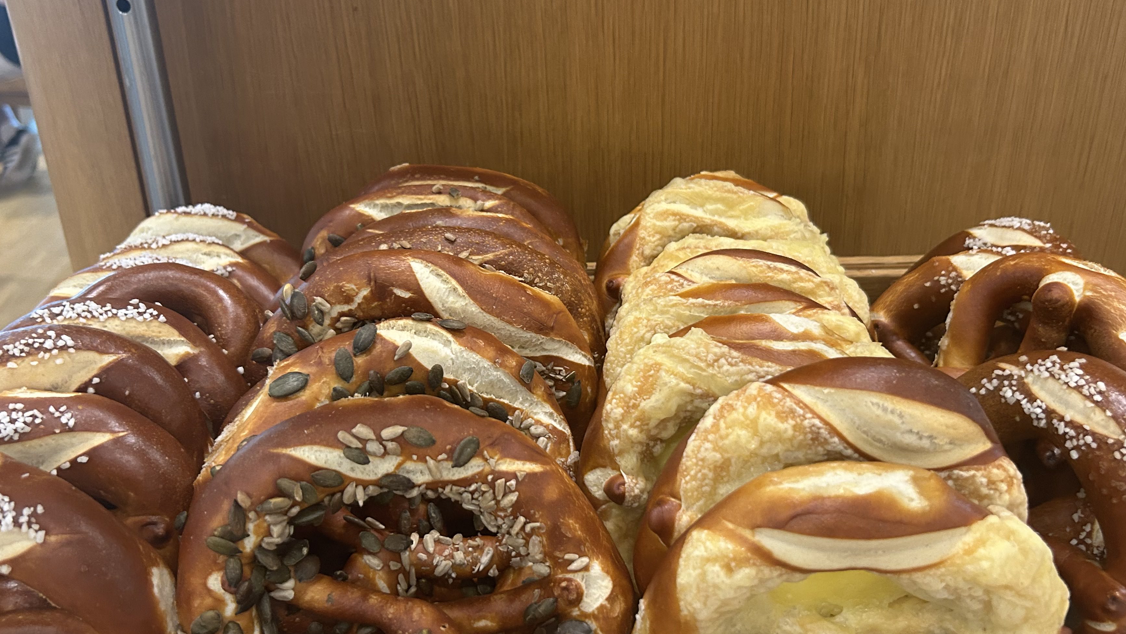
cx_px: 525
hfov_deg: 59.4
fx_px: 985
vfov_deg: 35.6
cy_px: 290
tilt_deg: -27.7
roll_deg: +1.0
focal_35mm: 33
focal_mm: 5.7
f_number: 1.5
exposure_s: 1/50
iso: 320
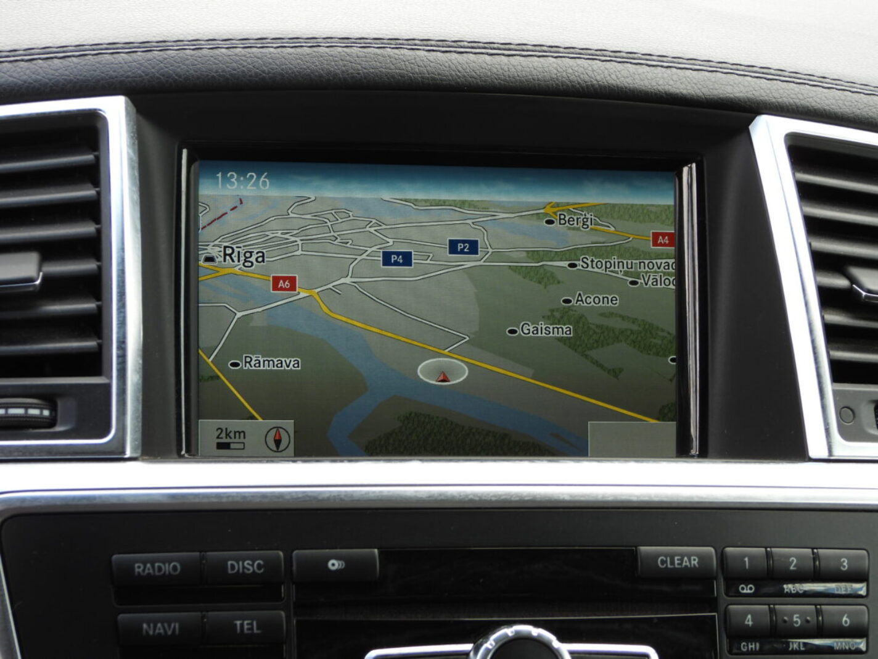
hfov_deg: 17.1
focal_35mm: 115
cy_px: 330
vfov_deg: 12.9
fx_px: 2917
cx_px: 439
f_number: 4
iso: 100
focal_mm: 20.7
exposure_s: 1/80
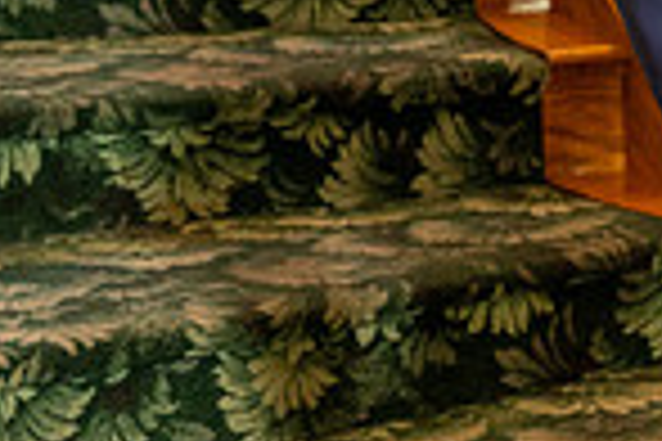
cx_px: 1081
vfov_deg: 7.3
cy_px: -263
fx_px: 3402
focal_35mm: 185
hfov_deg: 10.6
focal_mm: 47
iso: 1000
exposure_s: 1/125
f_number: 4.5
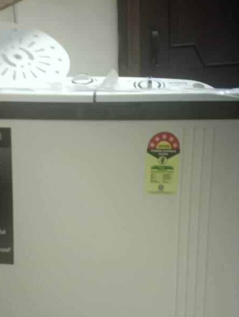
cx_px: 83
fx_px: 431
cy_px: 202
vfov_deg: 40.0
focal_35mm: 47
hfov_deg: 30.8
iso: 6681
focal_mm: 4.05
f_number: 1.8
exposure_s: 1/25
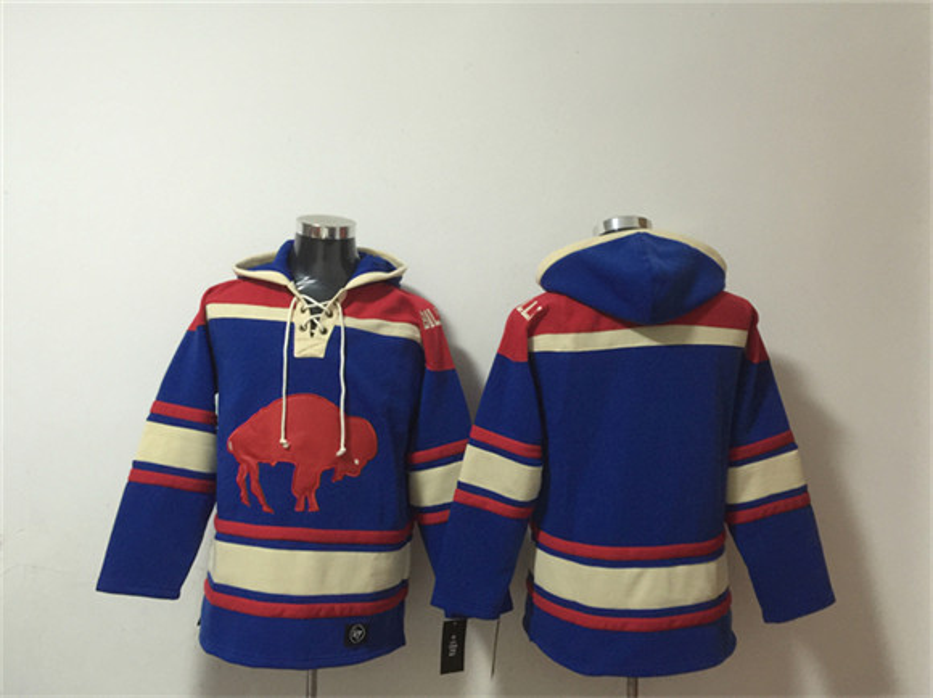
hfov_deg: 61.7
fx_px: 781
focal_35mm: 29
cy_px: 349
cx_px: 466
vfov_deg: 48.2
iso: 125
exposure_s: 1/8
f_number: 2.2
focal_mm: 4.15
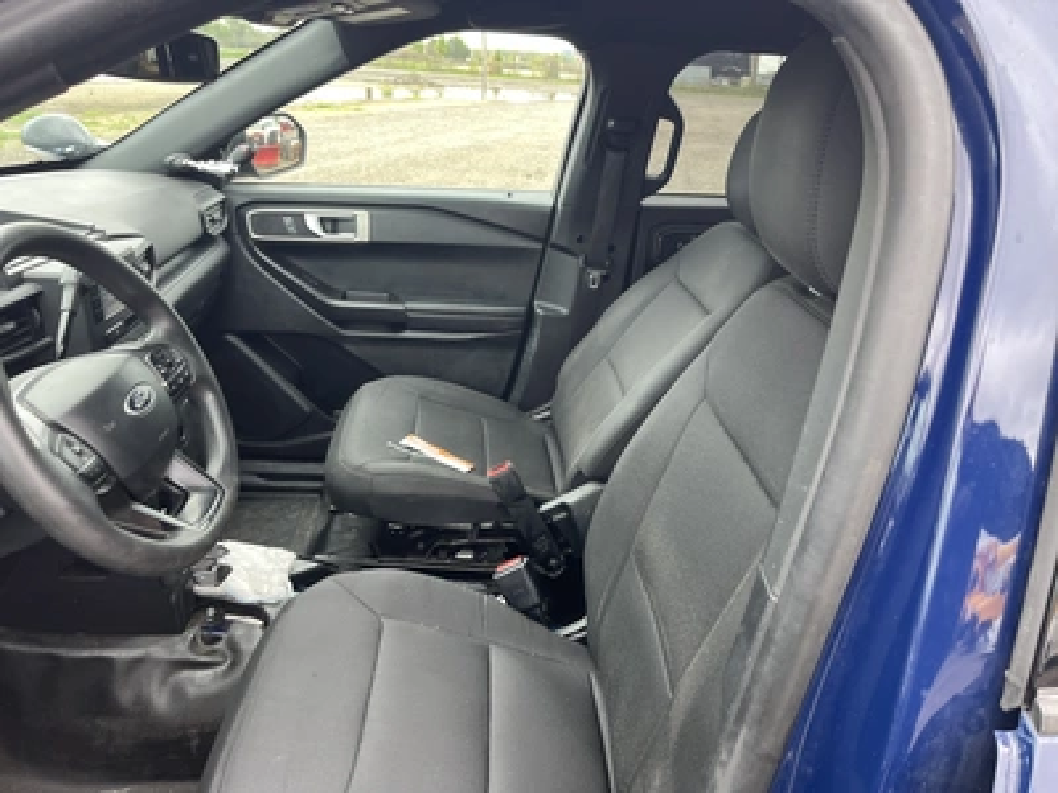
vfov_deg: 53.1
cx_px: 529
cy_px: 396
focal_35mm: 26
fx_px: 795
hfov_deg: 67.3
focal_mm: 5.1
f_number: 1.6
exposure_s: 1/122
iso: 64
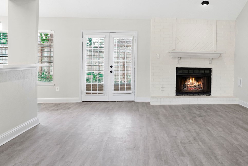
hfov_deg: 50.7
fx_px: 248
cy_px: 62
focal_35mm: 36
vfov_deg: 36.7
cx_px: 189
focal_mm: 16
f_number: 3.5
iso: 200
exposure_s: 1/50
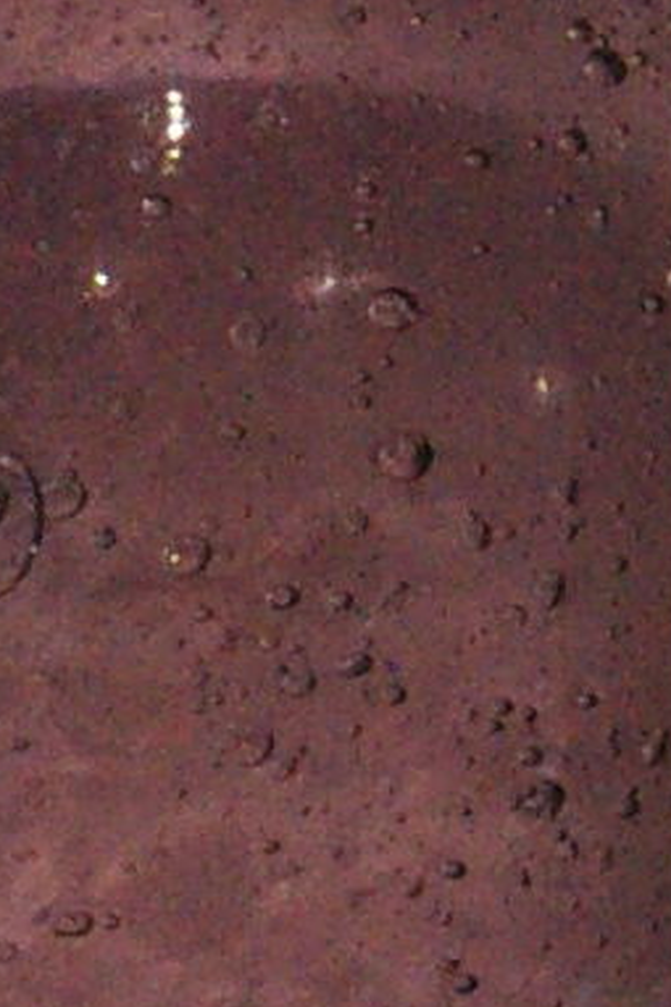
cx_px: -410
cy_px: 1002
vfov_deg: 6.7
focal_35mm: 306
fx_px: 8562
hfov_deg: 4.5
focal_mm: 26
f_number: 13
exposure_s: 1/2000
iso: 1600
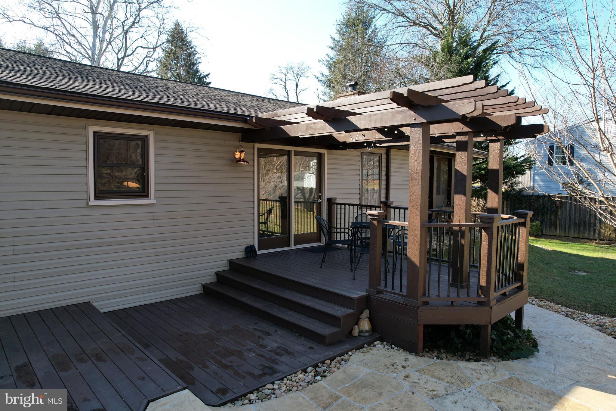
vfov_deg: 57.2
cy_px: 206
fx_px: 376
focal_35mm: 22
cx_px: 308
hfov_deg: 78.6
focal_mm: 8.38
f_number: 2.8
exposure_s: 1/350
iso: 100
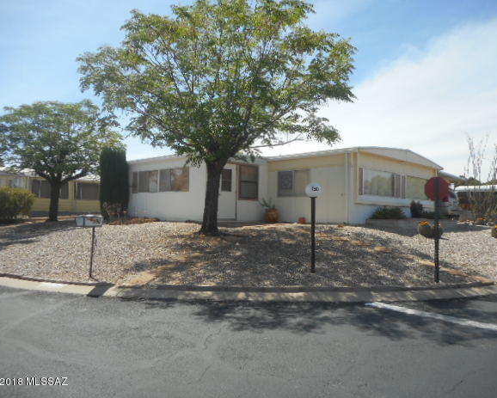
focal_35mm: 27
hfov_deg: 64.0
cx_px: 261
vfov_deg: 53.2
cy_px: 193
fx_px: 397
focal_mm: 4.5
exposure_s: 1/640
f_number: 3.7
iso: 80
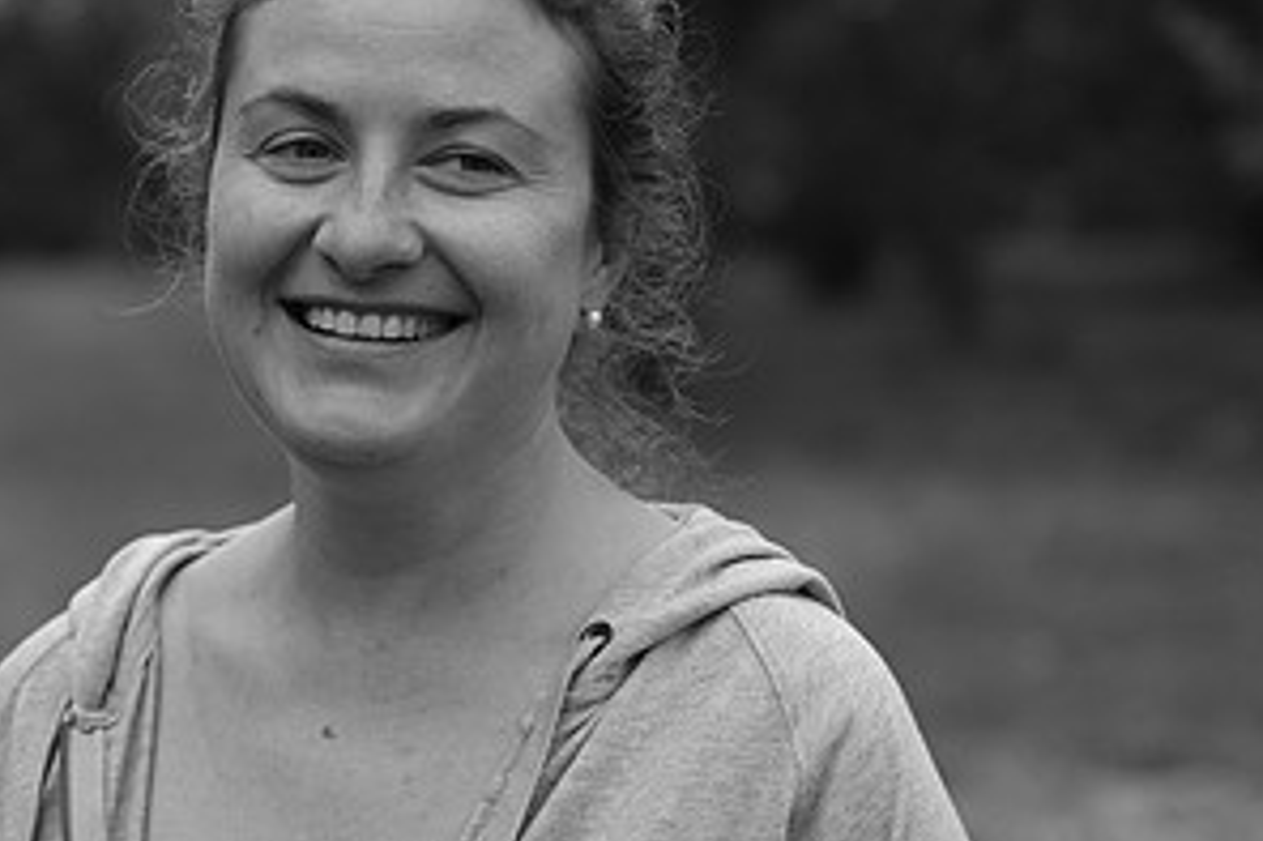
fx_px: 3646
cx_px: 401
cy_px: 403
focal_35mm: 104
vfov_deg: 13.1
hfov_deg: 19.6
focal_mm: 35
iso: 200
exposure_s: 1/1800
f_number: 1.4
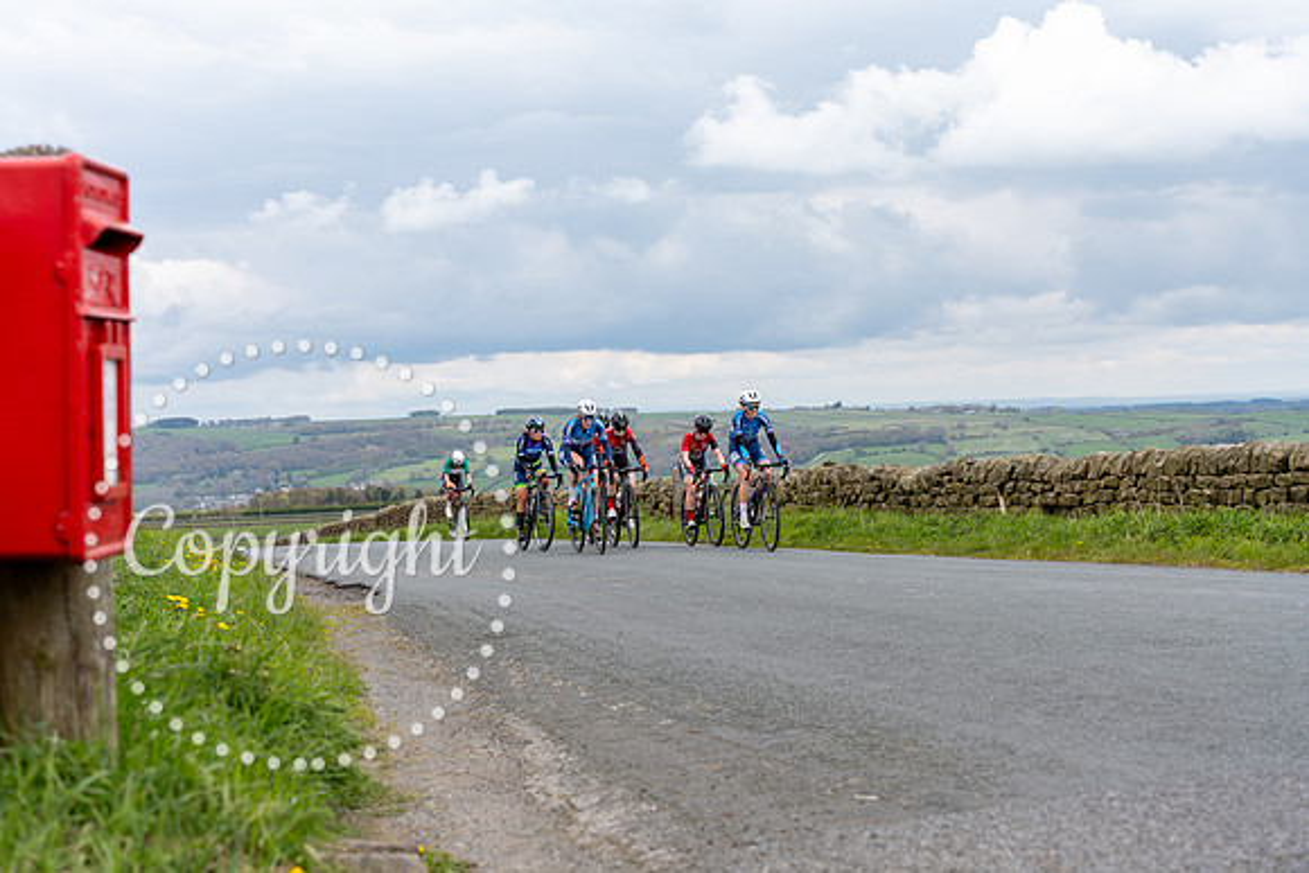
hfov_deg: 39.6
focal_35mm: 50
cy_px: 436
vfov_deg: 27.0
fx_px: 1818
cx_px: 654
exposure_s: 1/640
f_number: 4.5
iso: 200
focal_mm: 50
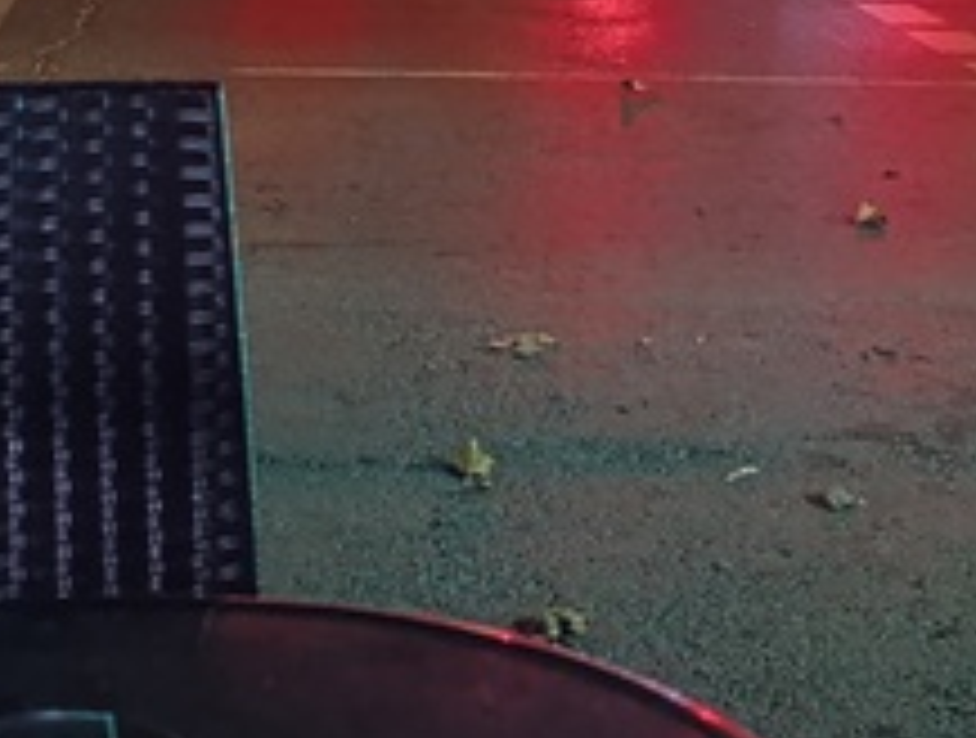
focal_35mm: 73
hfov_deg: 26.0
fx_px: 2064
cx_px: 805
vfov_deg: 18.8
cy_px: -225
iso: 6400
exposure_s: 1/25
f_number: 1.6
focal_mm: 6.14
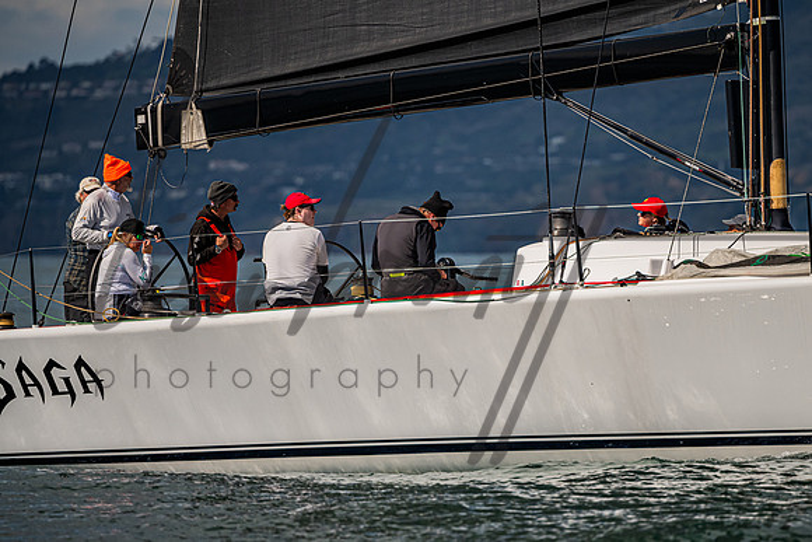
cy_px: 296
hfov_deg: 4.4
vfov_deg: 2.9
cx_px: 461
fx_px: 10524
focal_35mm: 466
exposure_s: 1/4000
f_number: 5.6
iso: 400
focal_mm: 400
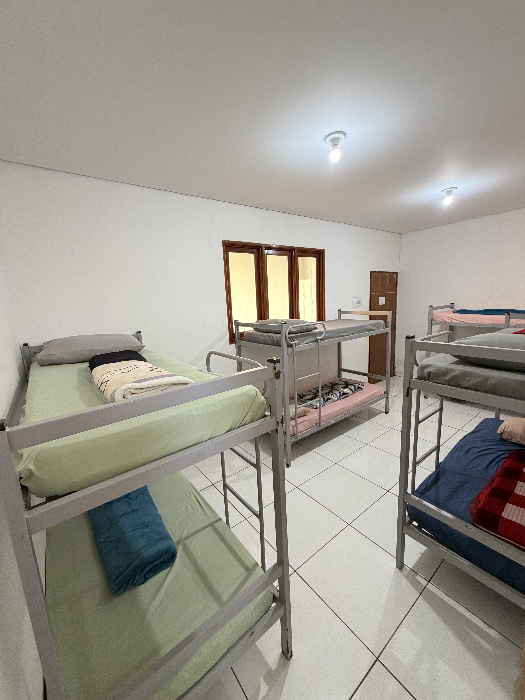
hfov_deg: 85.7
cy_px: 350
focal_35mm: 14
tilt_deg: -10.5
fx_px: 283
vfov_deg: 102.1
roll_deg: +3.1
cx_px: 262
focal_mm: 2.22
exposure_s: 1/60
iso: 250
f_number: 2.2
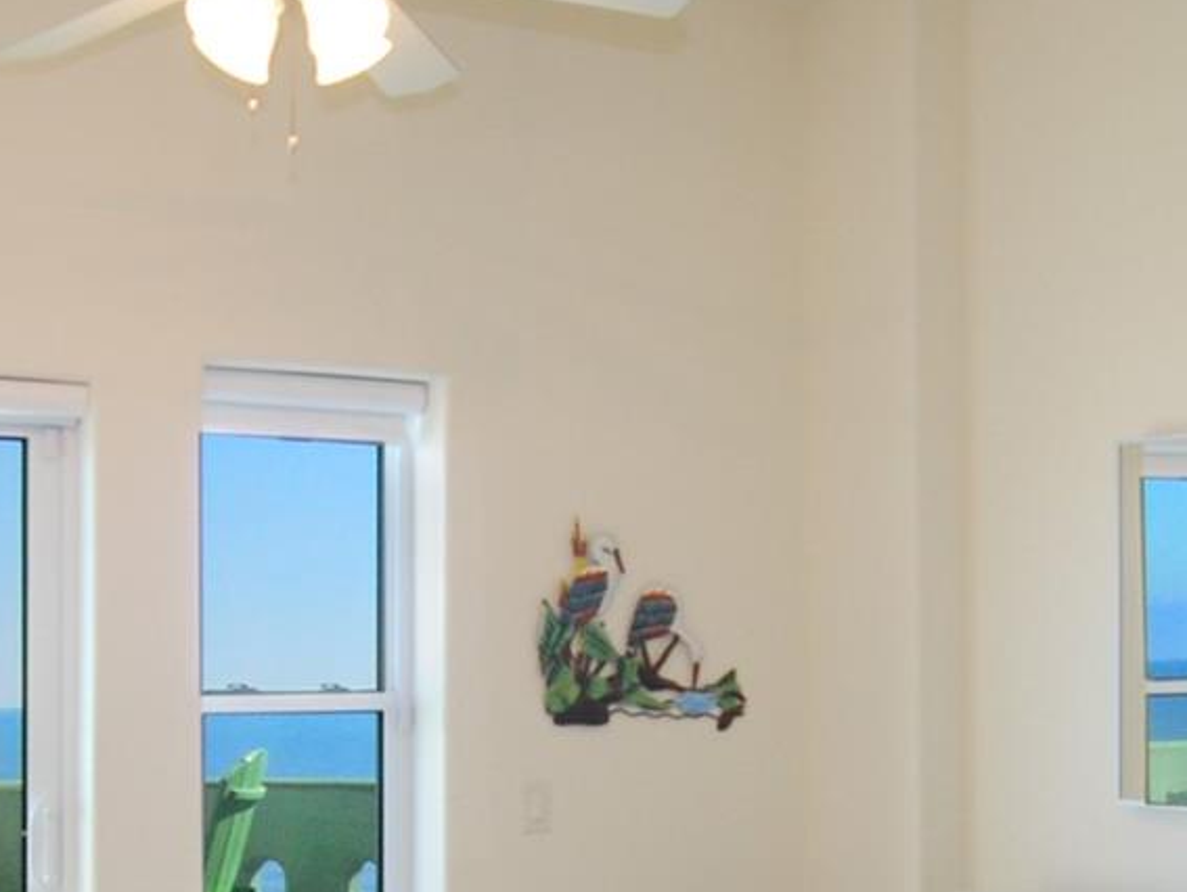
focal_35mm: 68
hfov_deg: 28.6
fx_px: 2324
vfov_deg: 20.3
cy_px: 1086
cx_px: 603
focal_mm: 13
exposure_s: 1/160
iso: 400
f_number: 3.5
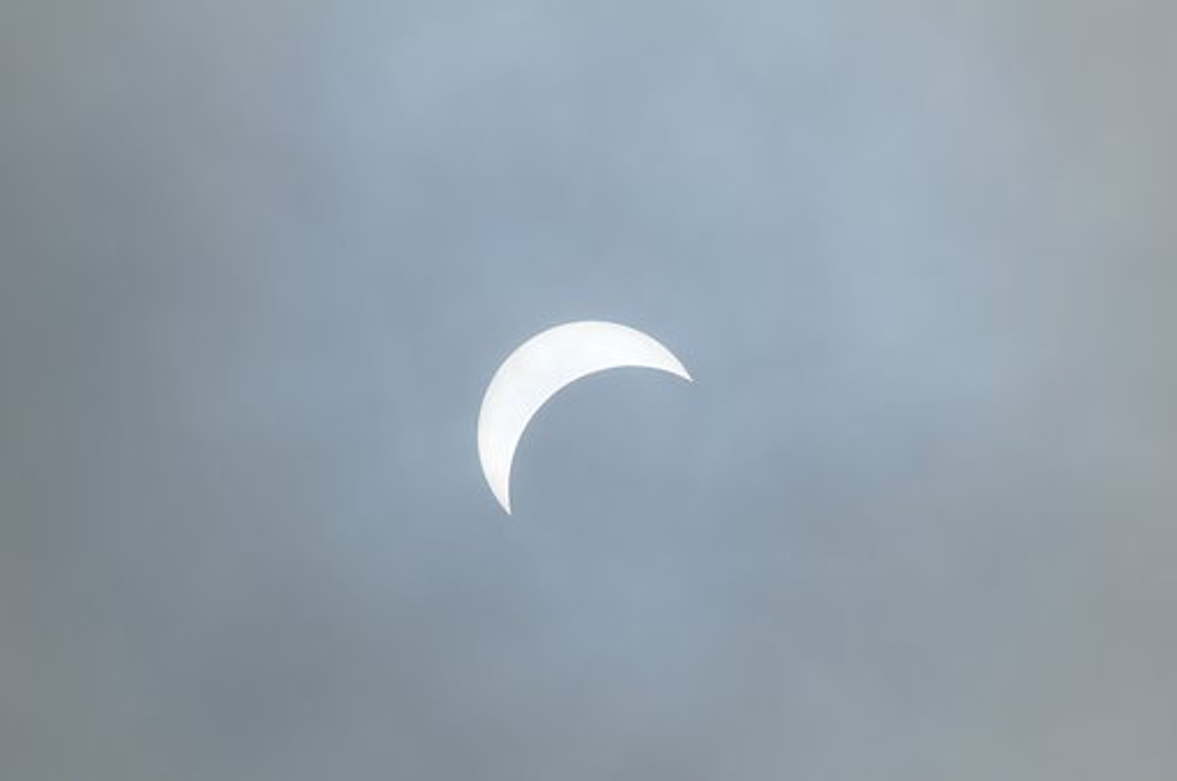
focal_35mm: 750
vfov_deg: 1.8
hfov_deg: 2.8
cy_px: 390
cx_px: 588
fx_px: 24489
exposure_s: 1/5000
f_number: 7.1
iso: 200
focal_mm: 500
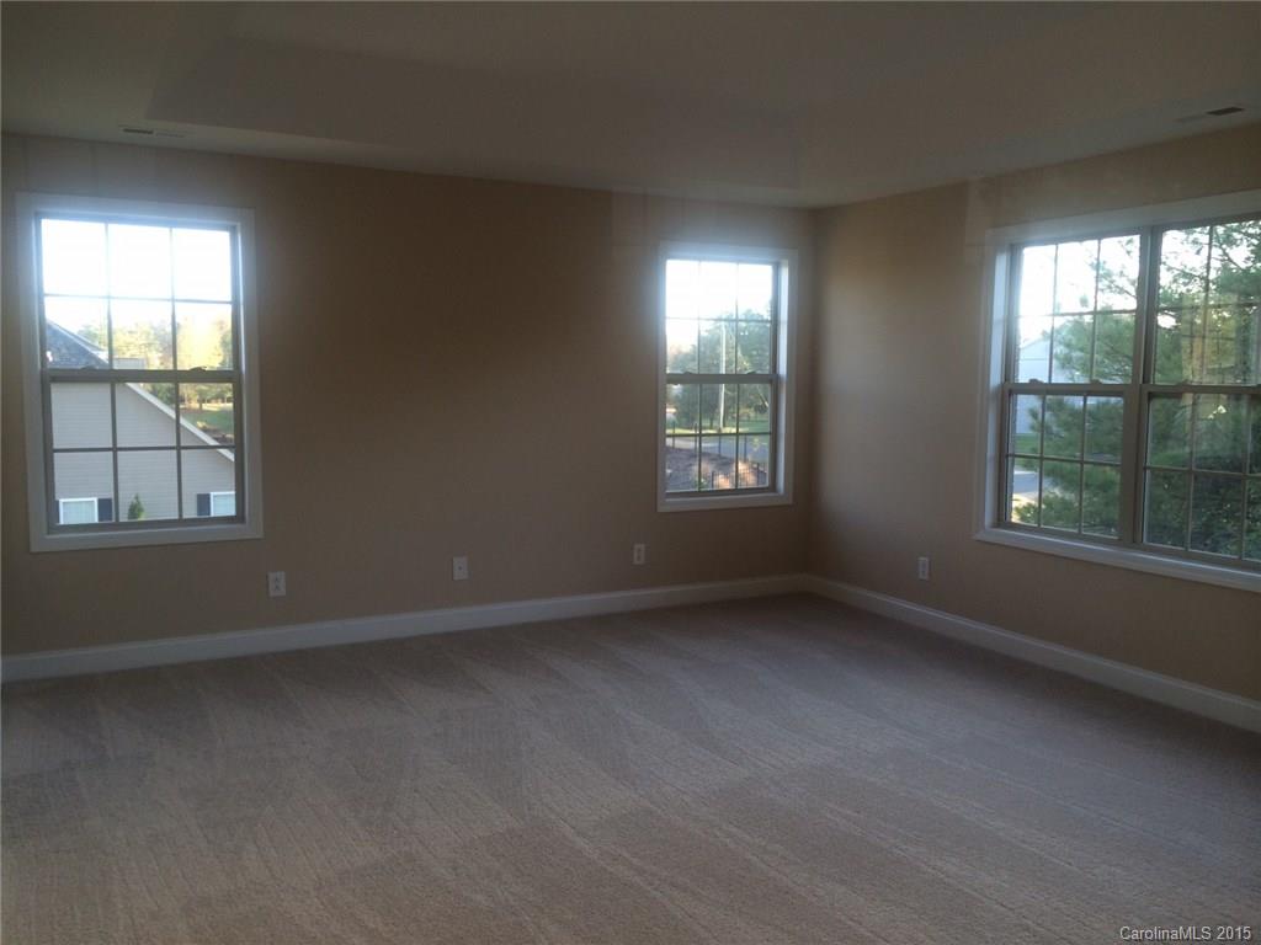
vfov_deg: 46.8
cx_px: 630
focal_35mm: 30
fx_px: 1093
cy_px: 472
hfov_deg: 60.0
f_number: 2.2
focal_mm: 4.12
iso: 50
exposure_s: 1/60
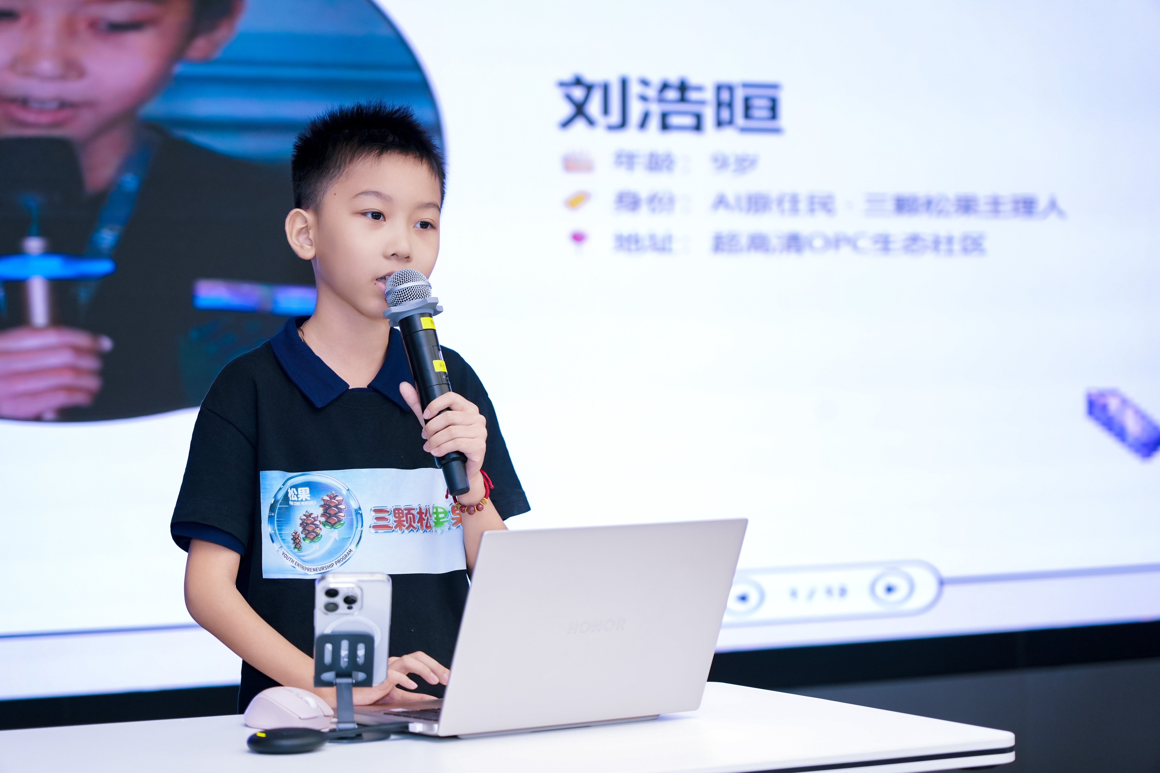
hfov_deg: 21.2
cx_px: 580
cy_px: 386
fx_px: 3093
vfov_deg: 14.3
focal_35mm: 96
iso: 1250
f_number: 4
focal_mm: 96
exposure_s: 1/200
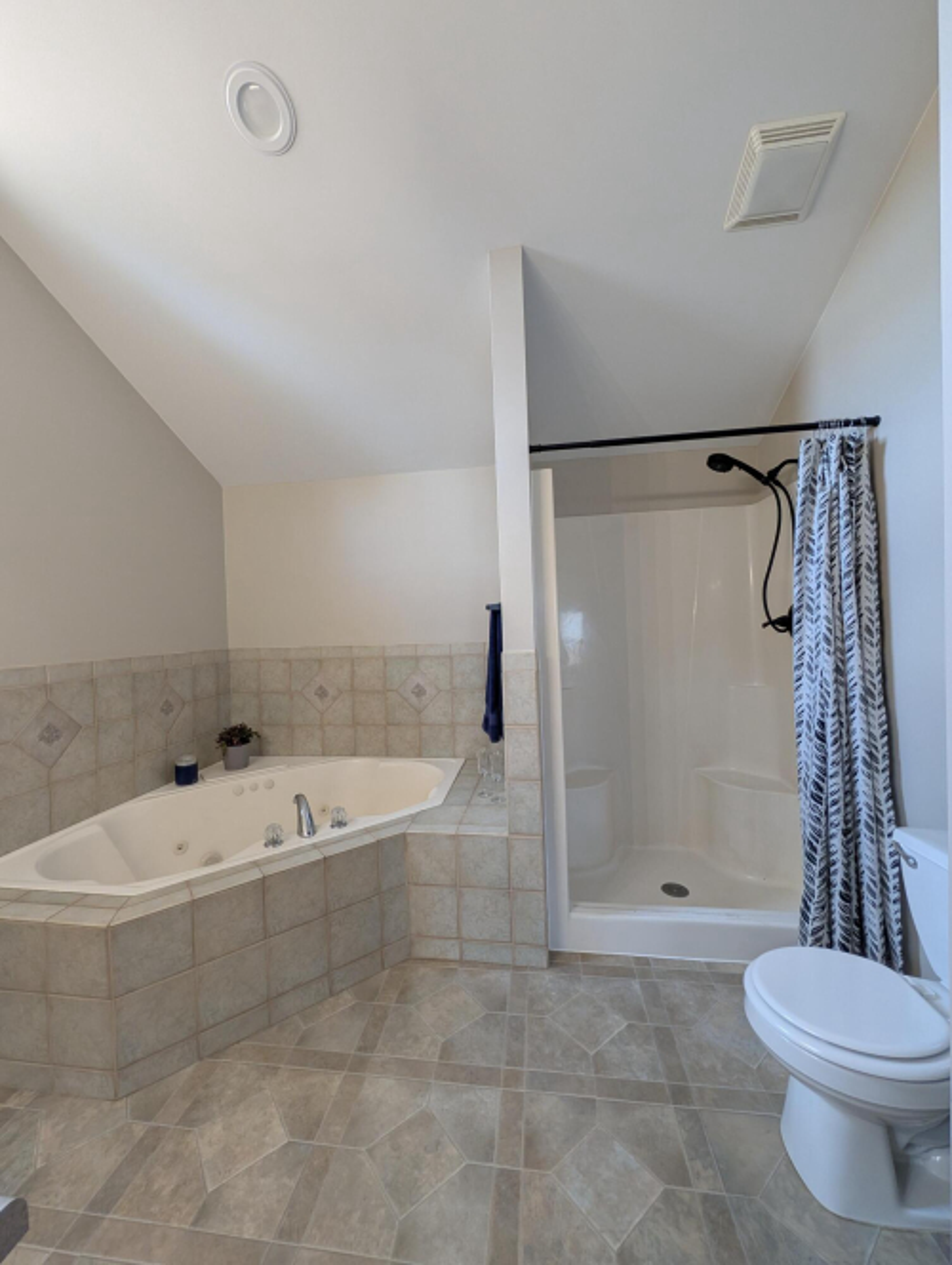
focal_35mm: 12
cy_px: 632
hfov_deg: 94.6
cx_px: 476
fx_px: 439
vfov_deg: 110.5
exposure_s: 1/60
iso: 114
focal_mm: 2.02
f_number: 1.7
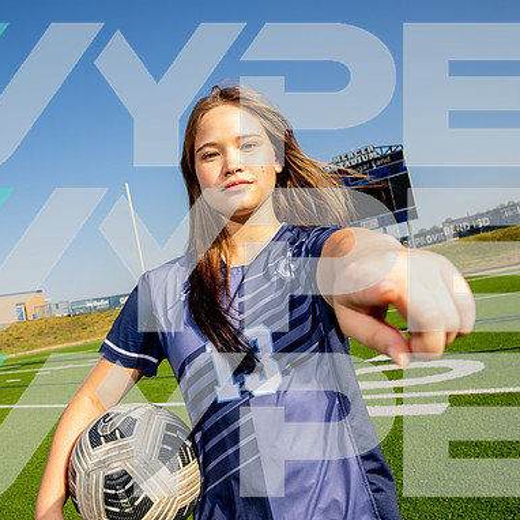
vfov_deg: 52.5
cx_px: 218
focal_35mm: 31
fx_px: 527
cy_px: 261
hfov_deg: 52.3
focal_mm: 24
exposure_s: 1/125
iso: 50
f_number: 7.1
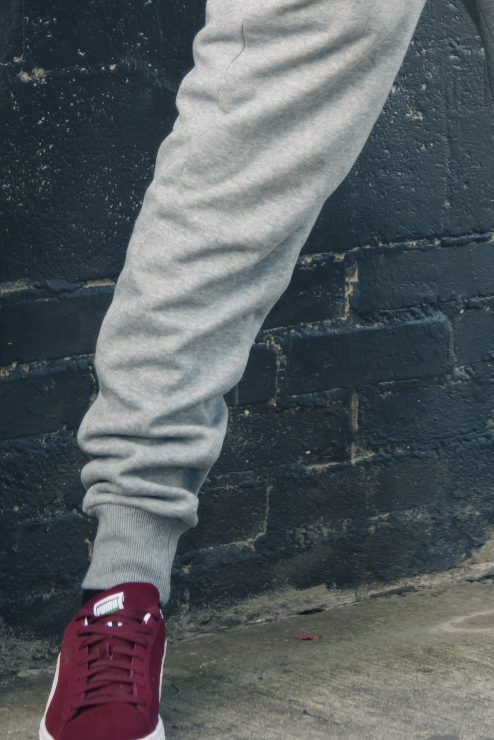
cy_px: -386
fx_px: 3537
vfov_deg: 11.4
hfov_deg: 8.0
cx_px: 491
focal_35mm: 172
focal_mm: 52
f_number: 2.8
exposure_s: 1/500
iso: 400
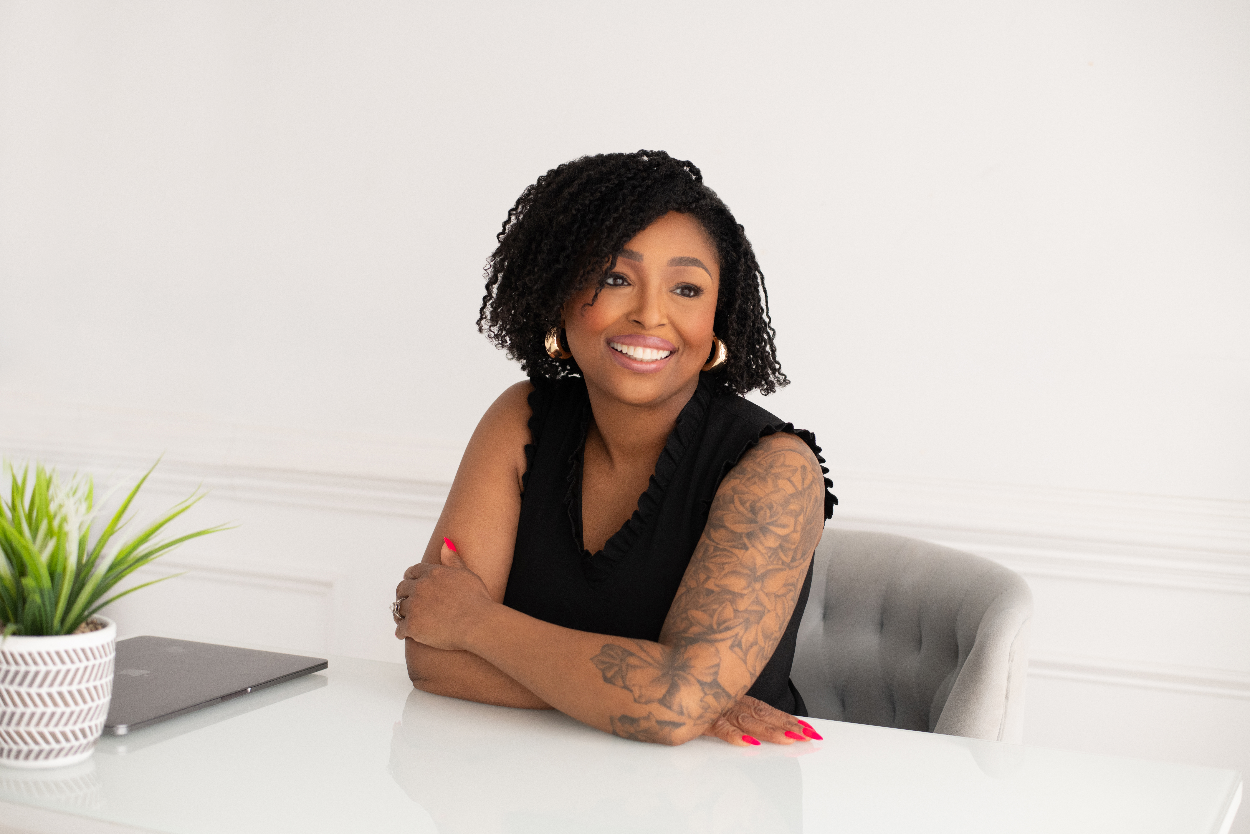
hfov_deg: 39.6
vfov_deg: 27.0
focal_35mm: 50
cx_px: 625
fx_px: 1736
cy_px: 417
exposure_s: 1/200
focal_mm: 50
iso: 1000
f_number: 2.8
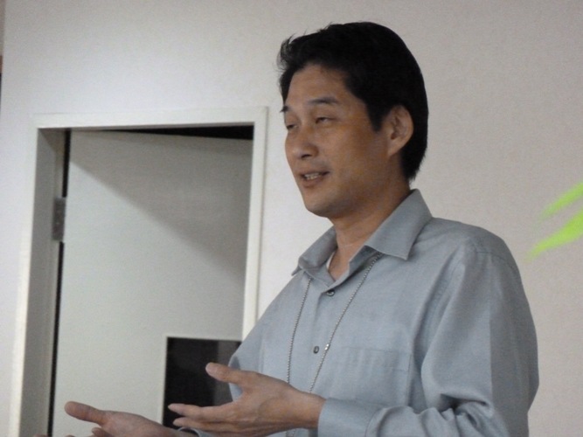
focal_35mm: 300
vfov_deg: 5.0
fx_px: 5052
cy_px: 218
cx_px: 292
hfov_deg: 6.6
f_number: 4.9
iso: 1600
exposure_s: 1/30
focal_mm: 49.2
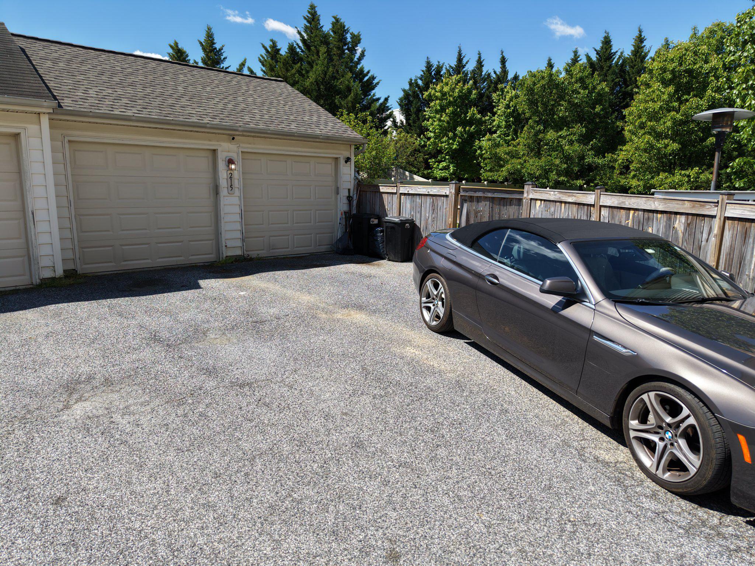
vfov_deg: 56.8
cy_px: 283
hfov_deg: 71.6
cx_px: 378
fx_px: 523
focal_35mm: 24
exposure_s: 1/40
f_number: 1.8
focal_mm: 8.67
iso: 120
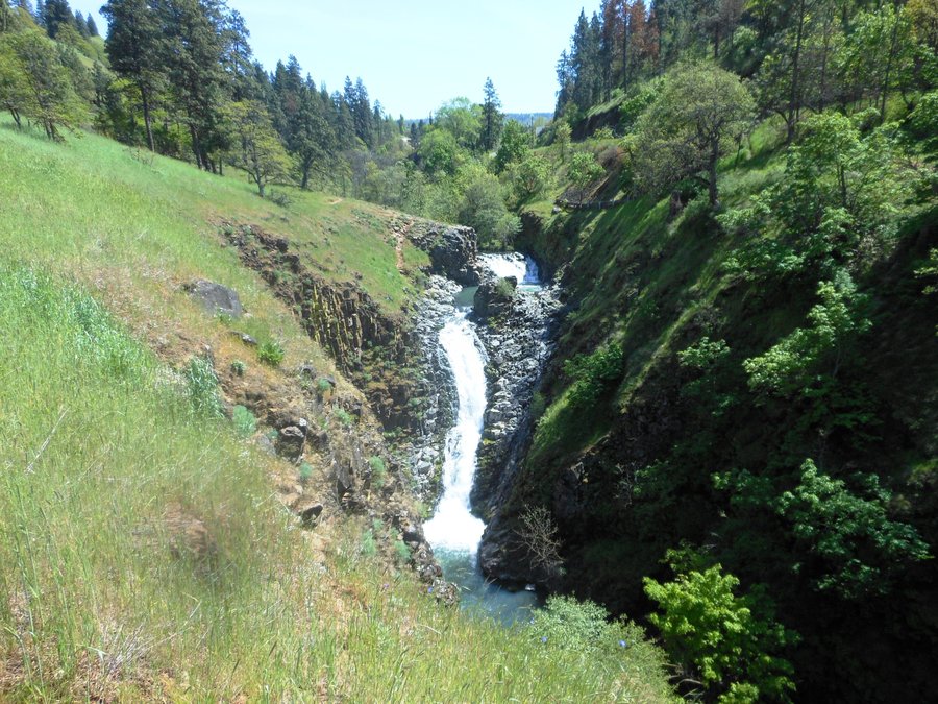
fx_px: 677
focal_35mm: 25
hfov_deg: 69.4
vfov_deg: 54.9
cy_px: 352
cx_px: 469
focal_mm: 4.5
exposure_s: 1/500
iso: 80
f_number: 3.2
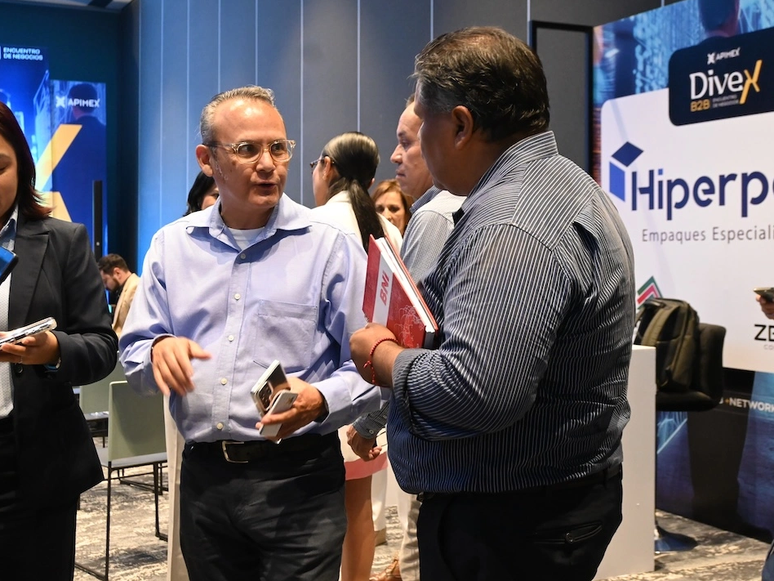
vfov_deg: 31.5
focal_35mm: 46
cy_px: 288
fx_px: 1029
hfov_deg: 41.2
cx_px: 366
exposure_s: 1/80
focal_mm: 28
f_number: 4.5
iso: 3200
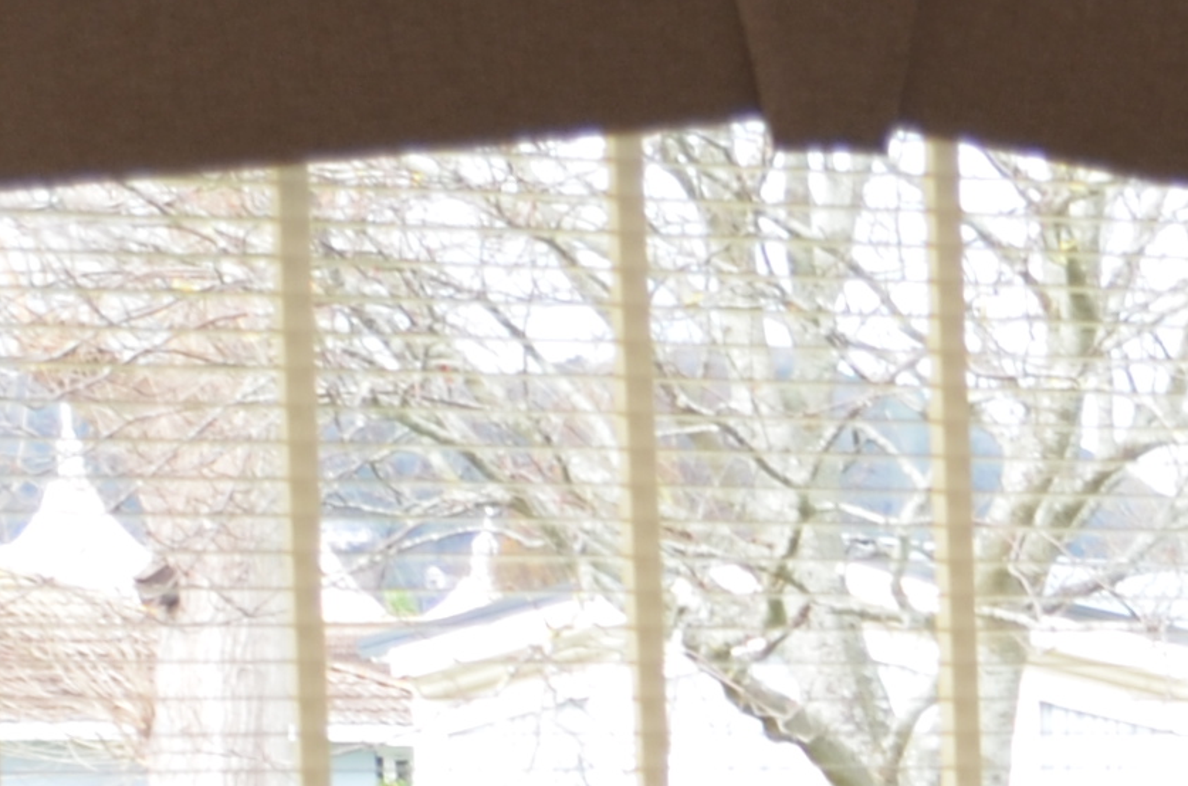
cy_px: 1694
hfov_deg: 12.1
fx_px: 5235
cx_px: 2020
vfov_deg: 8.1
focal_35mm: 159
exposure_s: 1/125
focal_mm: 18
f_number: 3.5
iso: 200
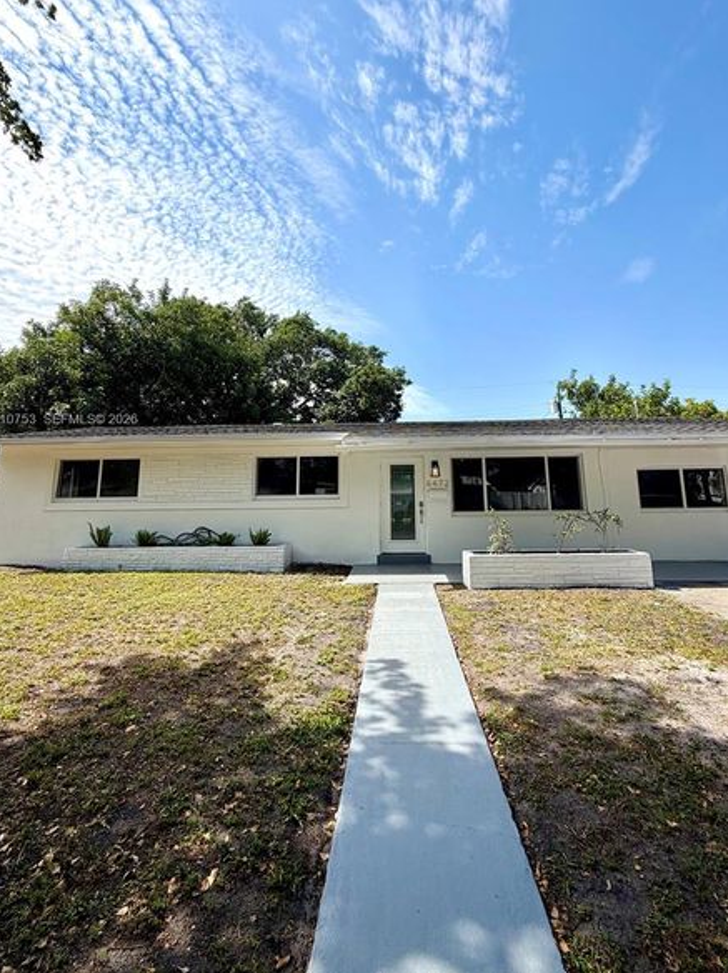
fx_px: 449
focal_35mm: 16
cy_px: 421
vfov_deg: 94.0
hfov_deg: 78.0
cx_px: 383
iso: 20
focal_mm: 2.22
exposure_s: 1/985
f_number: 2.2
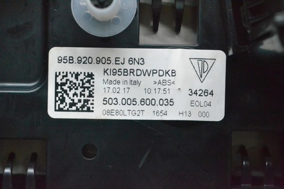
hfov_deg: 24.6
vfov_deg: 16.5
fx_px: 650
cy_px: 94
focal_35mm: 82
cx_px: 142
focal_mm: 55
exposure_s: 1/160
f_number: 10
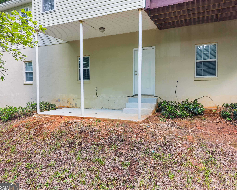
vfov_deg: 54.9
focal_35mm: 26
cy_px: 94
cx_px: 121
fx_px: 182
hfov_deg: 66.0
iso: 170
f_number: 1.8
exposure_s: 1/120
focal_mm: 8.67
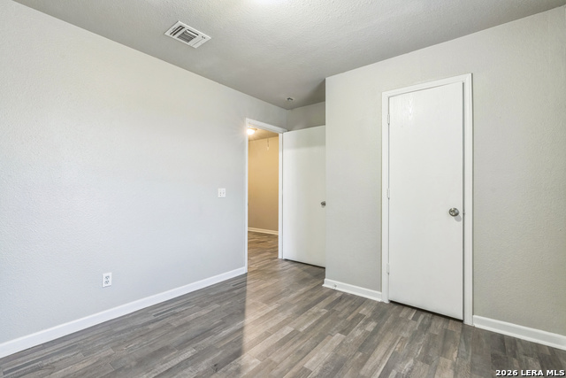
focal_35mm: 16
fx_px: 252
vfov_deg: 73.8
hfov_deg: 96.7
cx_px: 283
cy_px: 189
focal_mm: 16
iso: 320
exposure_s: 1/5
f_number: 9
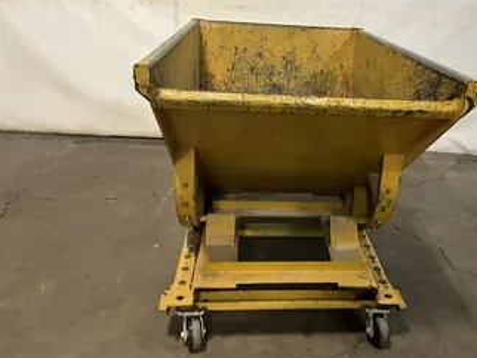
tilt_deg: -19.1
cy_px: 161
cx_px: 295
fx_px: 496
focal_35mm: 36
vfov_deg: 39.7
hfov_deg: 50.9
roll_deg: -4.1
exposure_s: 1/46
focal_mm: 3
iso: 320
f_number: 1.8
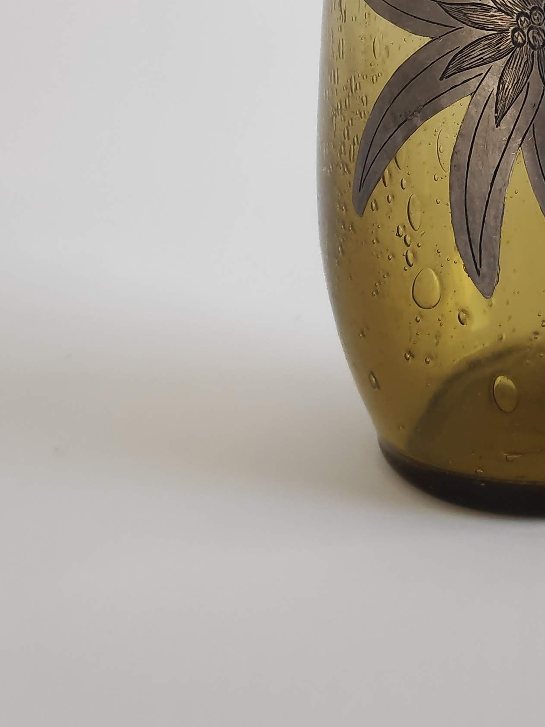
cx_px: 550
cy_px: -58
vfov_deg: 34.6
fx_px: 1008
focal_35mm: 48
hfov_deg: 28.3
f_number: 1.9
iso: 310
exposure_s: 1/100
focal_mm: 3.94
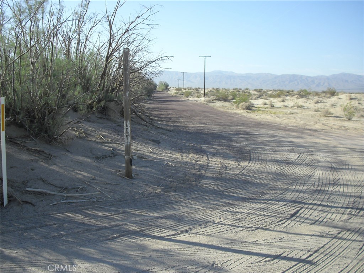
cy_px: 136
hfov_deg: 49.0
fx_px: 400
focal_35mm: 38
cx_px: 182
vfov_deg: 37.7
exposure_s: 1/125
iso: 100
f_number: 8
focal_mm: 6.2
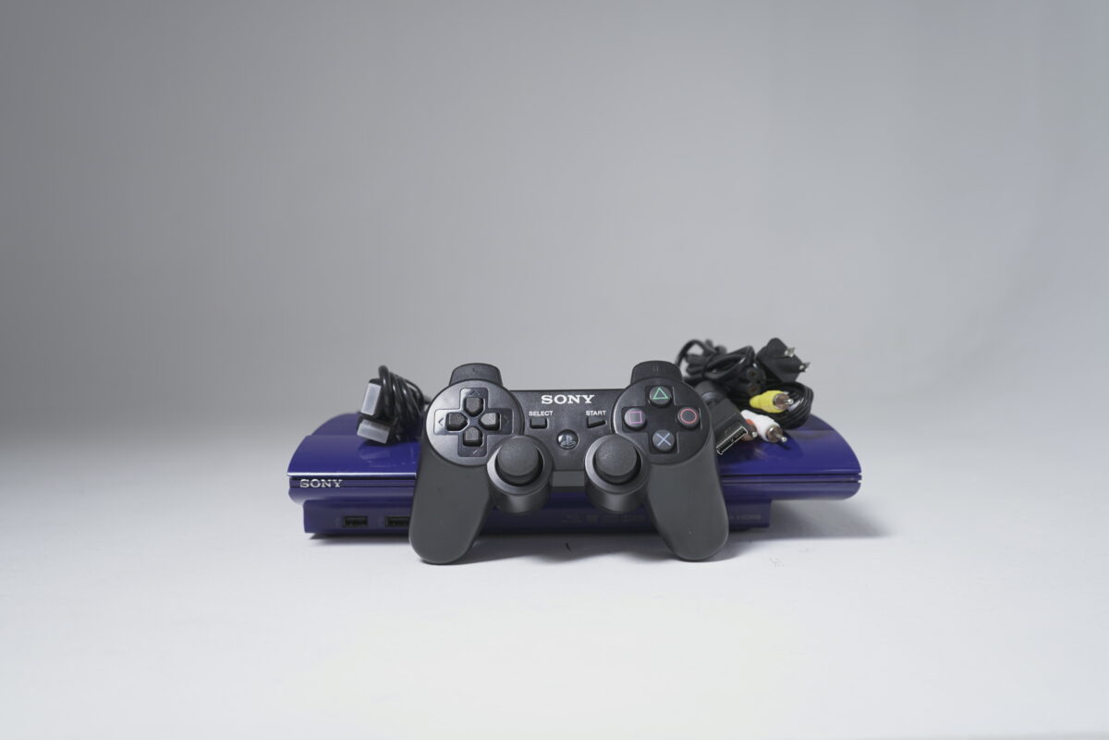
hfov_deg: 61.9
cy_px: 370
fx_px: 924
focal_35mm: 30
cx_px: 554
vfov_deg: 43.6
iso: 125
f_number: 4.5
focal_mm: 30
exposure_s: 1/5
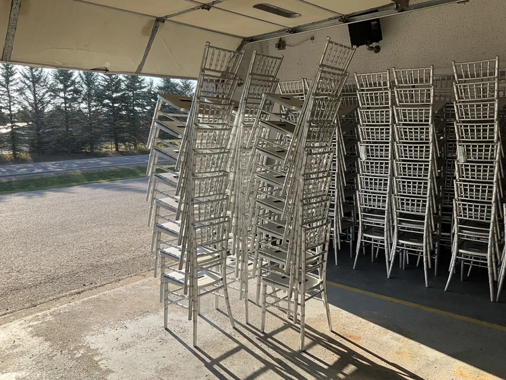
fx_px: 424
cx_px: 253
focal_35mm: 29
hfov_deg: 61.6
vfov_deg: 48.3
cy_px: 190
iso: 25
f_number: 1.8
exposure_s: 1/534
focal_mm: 3
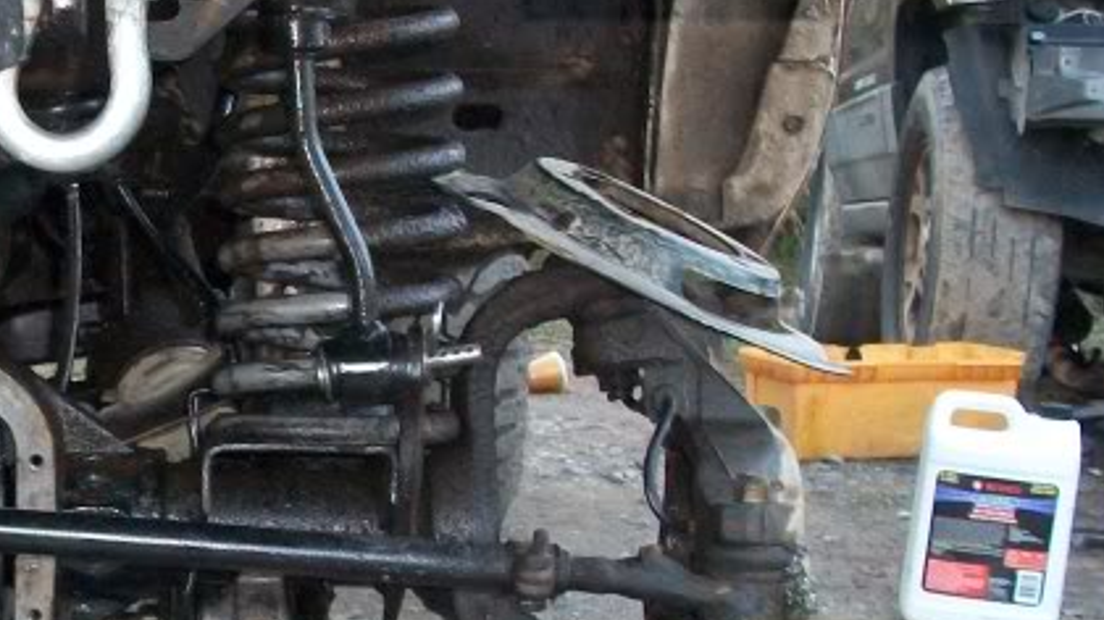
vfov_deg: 14.2
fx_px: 2488
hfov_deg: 23.3
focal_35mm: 85
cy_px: 447
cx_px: -158
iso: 160
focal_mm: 5.7
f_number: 2.9
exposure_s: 1/30
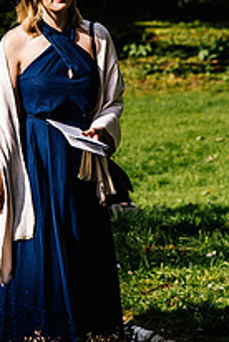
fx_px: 2273
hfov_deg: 5.7
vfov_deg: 8.6
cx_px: -30
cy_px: 59
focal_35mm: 239
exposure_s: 1/400
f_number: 4
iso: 50
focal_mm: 85
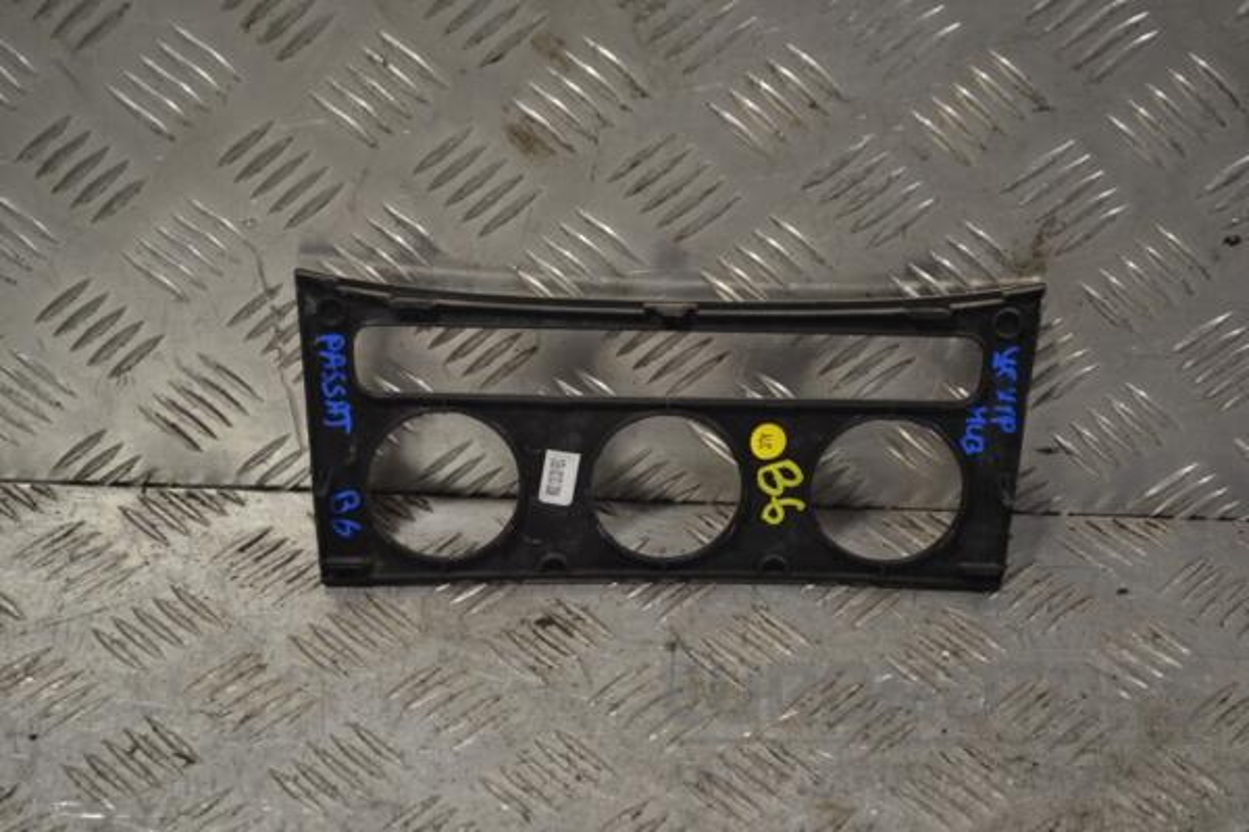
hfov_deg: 24.6
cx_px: 624
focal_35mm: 82
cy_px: 416
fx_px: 2862
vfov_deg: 16.6
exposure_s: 1/80
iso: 400
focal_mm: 55
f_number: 5.6
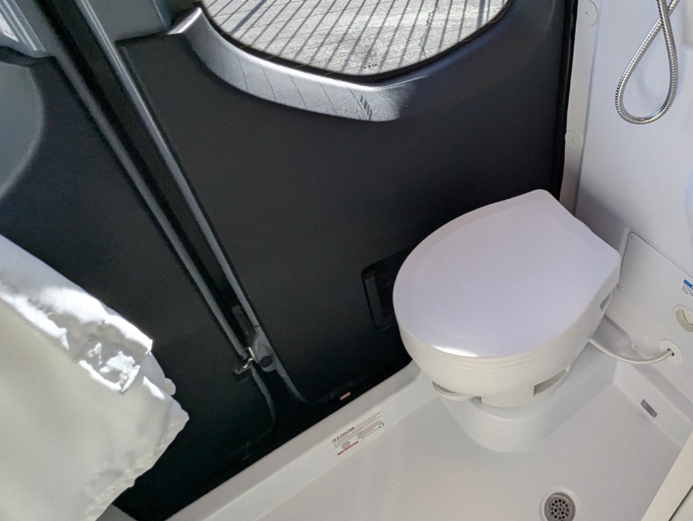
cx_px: 532
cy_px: 213
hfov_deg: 64.5
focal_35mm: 25
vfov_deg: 54.7
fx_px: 501
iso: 220
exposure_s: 1/314
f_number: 2.2
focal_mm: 2.35
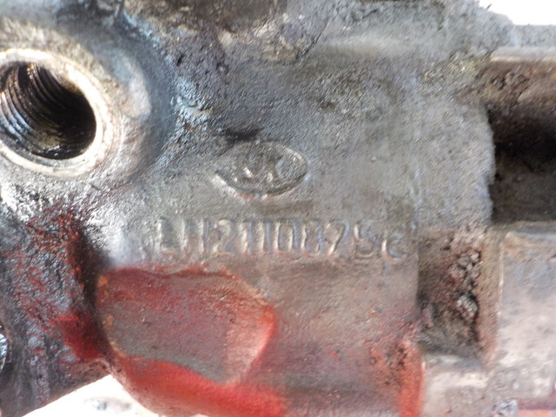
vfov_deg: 46.8
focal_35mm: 30
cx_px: 278
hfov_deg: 60.0
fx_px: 482
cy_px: 208
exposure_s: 1/15
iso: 400
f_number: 3.3
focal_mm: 4.1
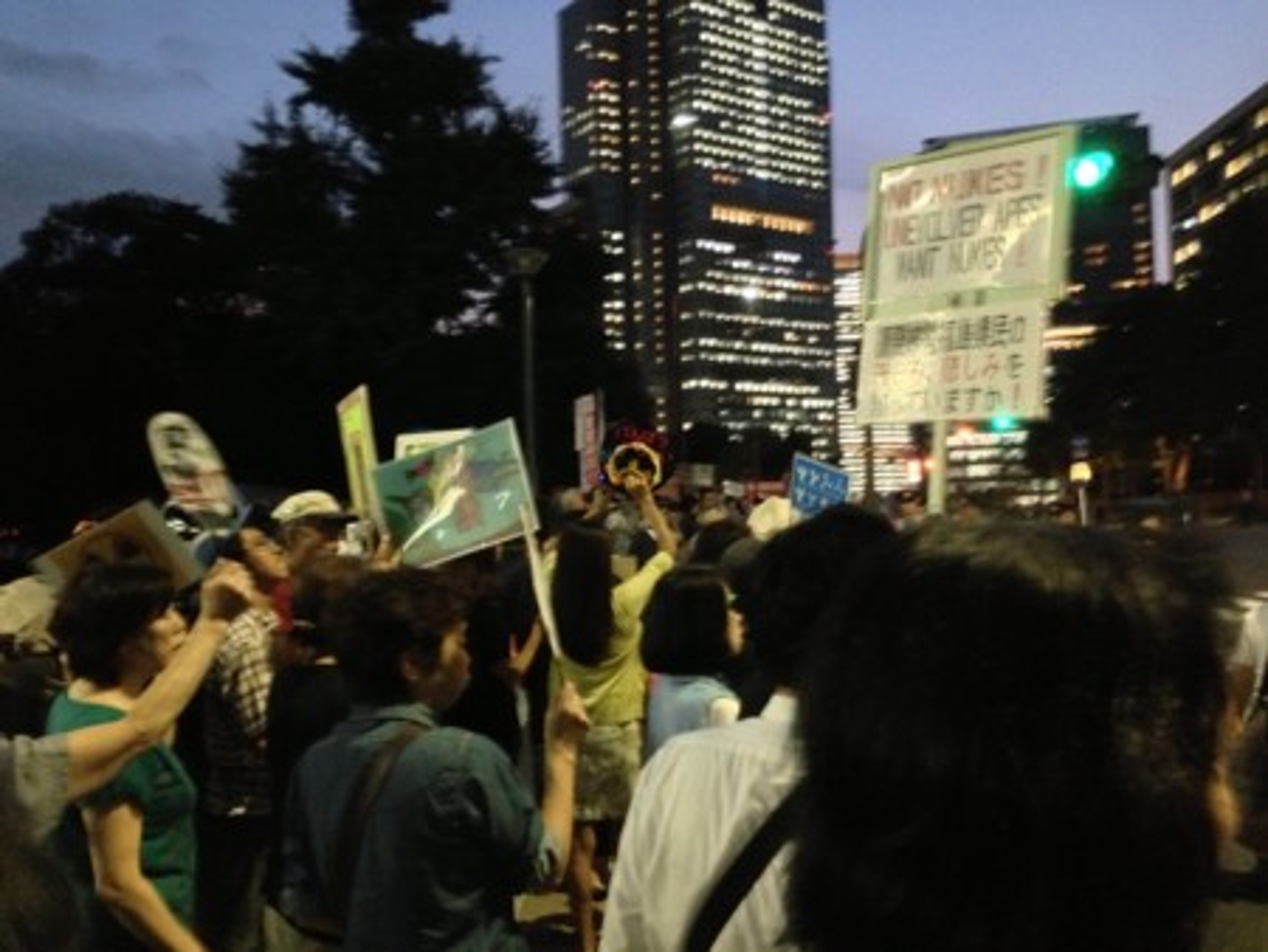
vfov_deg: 43.0
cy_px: 476
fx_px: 1209
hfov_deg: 55.3
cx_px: 634
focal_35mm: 33
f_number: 2.4
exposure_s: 1/15
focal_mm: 4.13
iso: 800
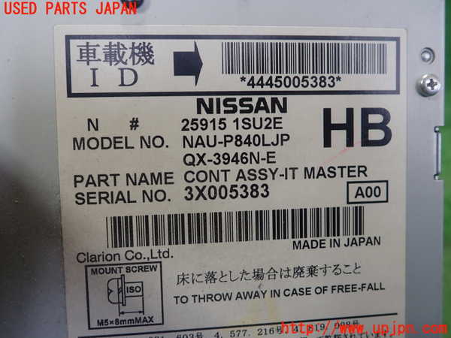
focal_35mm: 30
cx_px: 226
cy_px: 169
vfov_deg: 46.8
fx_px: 391
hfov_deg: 60.0
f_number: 2.3
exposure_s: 1/125
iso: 160
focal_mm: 5.5
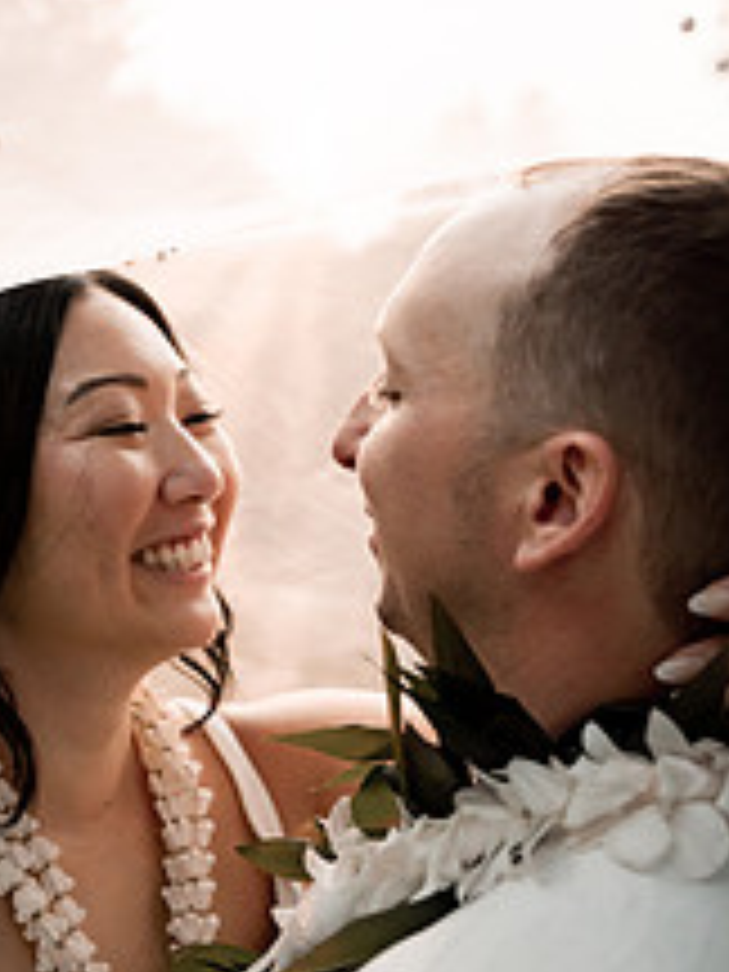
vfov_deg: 39.4
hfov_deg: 29.4
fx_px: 1348
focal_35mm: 48
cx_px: 126
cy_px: 374
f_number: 2.8
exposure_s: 1/1600
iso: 1250
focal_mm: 24
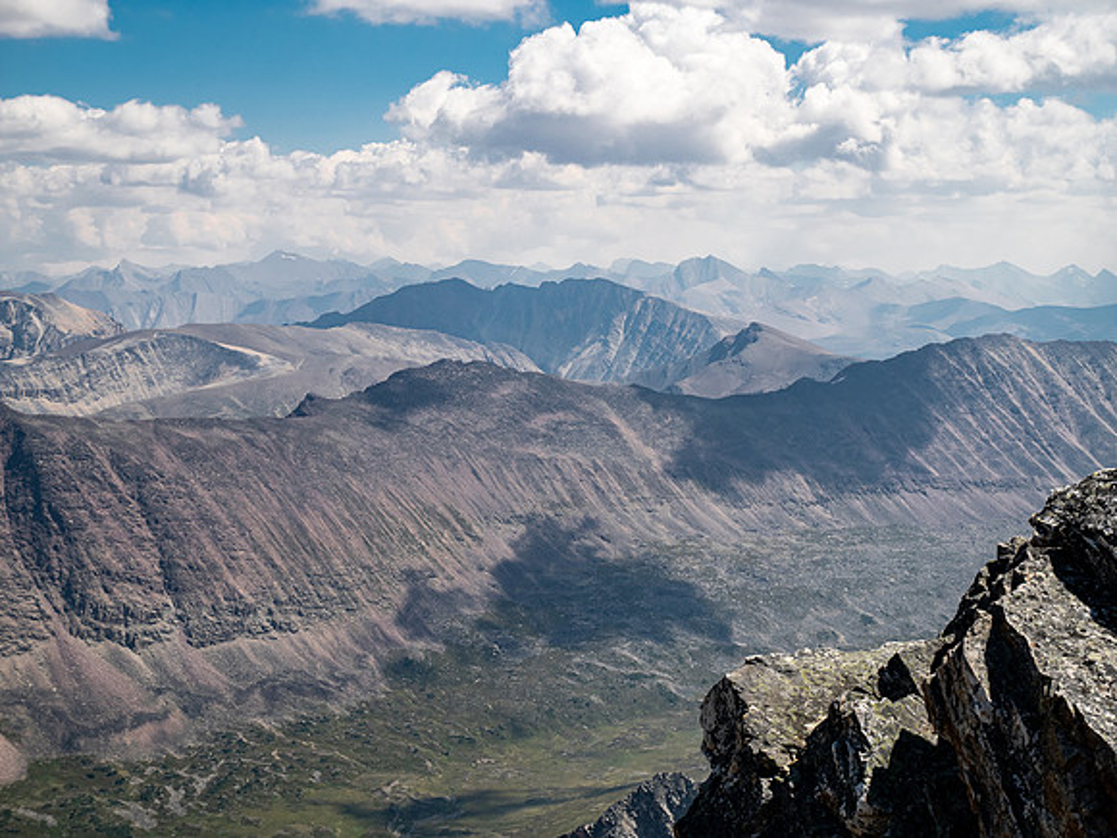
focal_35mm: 64
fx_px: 2065
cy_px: 419
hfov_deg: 30.3
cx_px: 558
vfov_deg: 22.9
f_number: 8
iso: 200
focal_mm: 32
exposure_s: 1/200
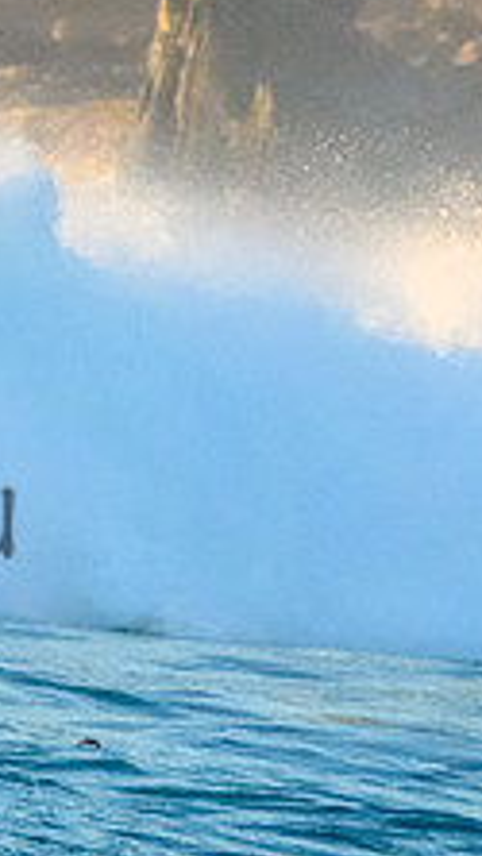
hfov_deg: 0.4
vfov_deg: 0.7
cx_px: -277
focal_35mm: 3004
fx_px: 68203
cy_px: 451
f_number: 11
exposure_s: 1/2000
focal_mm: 800
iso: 5600
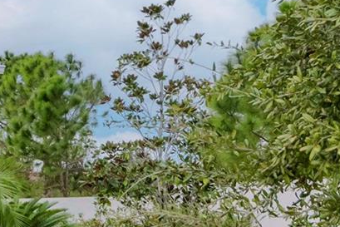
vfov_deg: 15.5
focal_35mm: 88
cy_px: 139
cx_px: -116
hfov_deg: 20.8
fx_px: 831
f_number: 8
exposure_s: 1/1000
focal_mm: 15
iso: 800
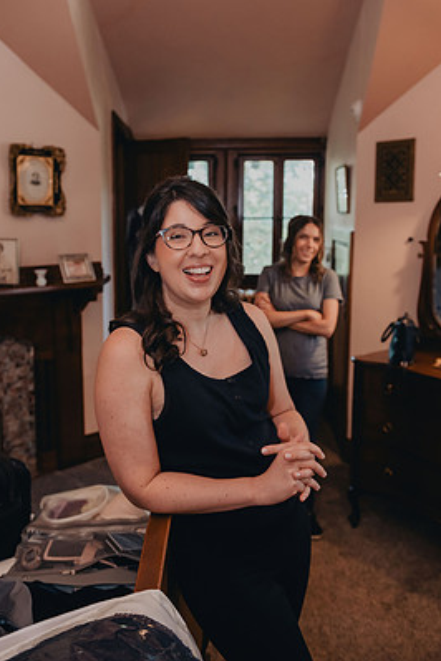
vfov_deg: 54.3
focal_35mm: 35
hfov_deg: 37.8
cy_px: 292
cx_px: 214
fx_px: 643
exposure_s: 1/200
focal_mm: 31
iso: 2000
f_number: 3.5
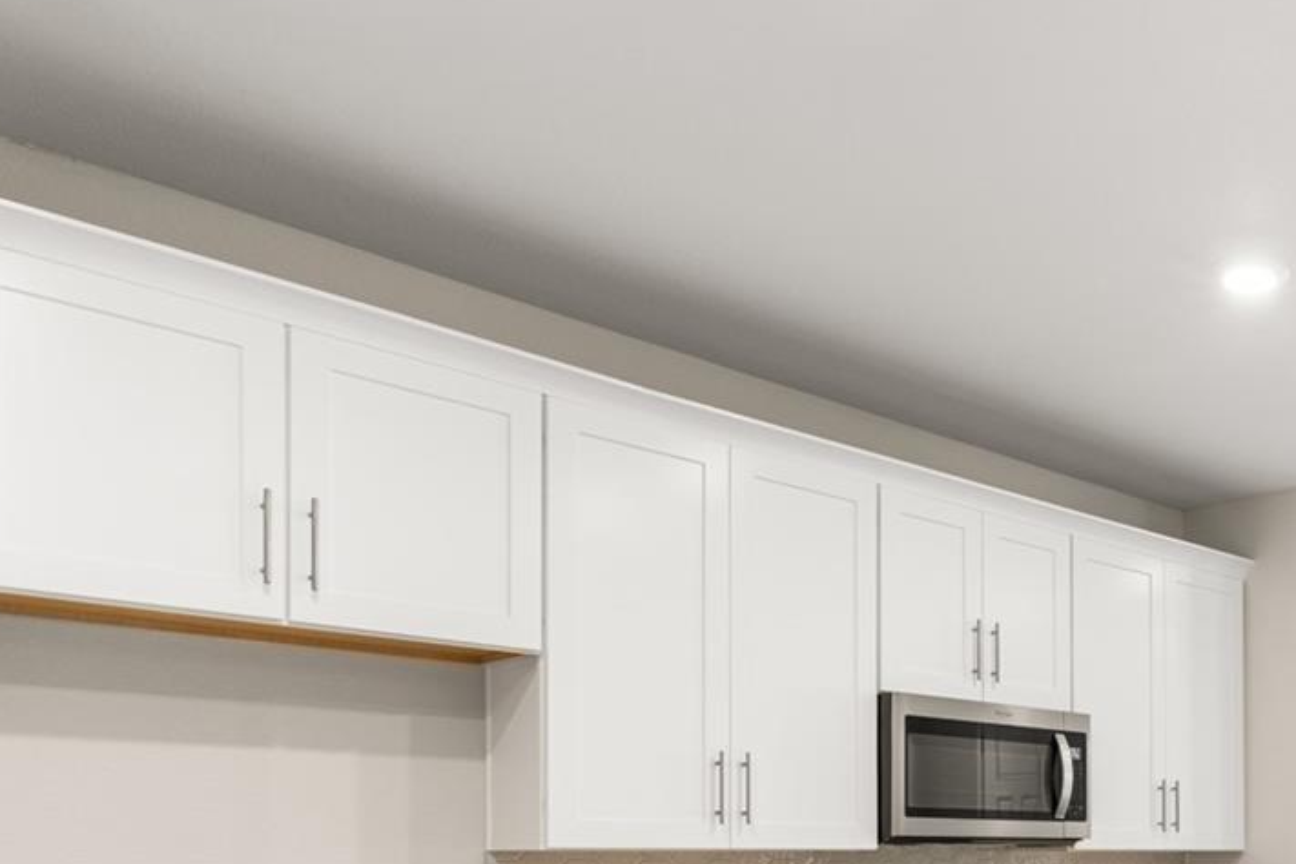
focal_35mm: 36
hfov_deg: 45.3
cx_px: 1283
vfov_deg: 33.8
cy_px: 857
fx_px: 1296
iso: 100
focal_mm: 16
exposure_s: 1/1.67
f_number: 11
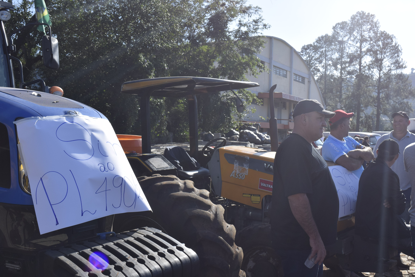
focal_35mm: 38
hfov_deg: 51.3
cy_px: 138
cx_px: 208
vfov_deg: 35.5
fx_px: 432
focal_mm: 25
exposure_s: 1/400
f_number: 9
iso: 200
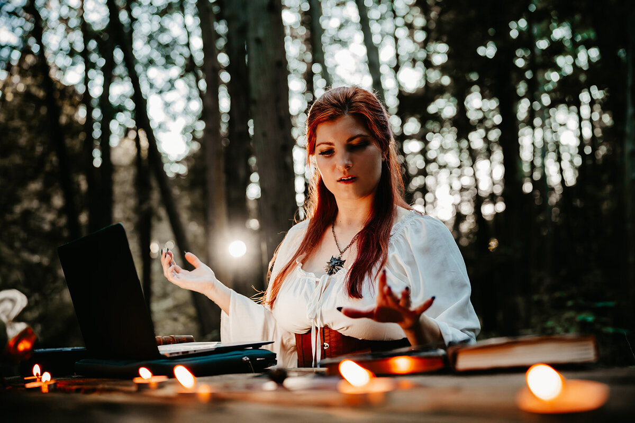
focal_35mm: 35
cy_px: 212
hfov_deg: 54.4
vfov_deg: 37.9
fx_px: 617
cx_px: 318
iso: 800
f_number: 1.8
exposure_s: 1/250
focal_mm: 35
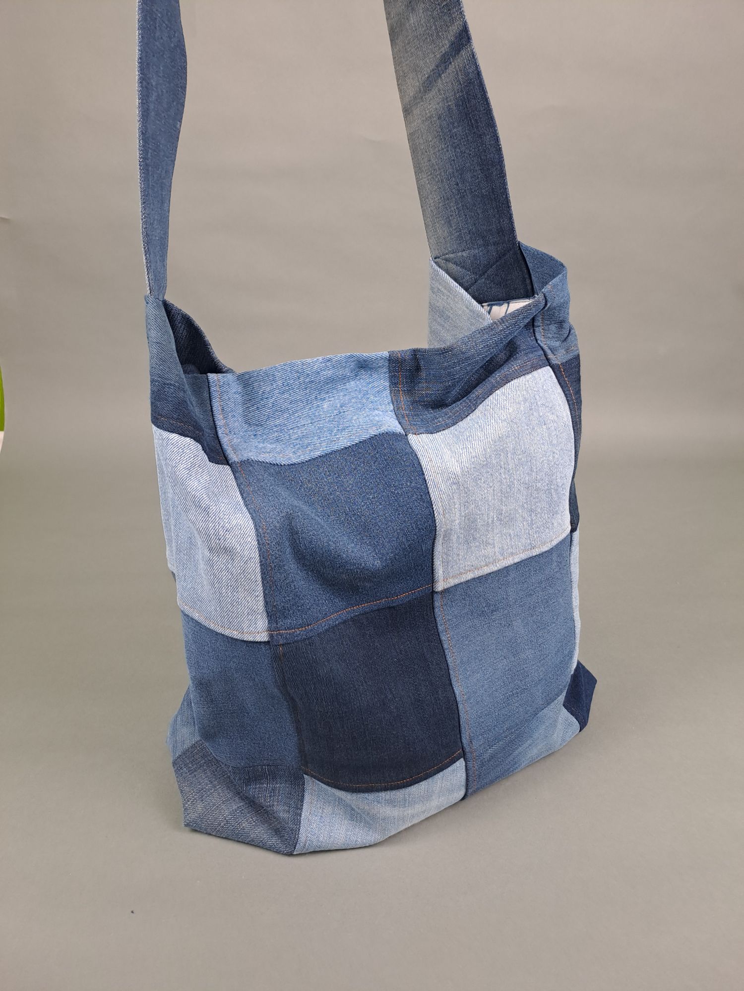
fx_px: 716
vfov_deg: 69.4
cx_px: 372
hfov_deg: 54.9
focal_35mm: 25
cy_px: 496
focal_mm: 4.65
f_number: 1.8
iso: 100
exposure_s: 1/50
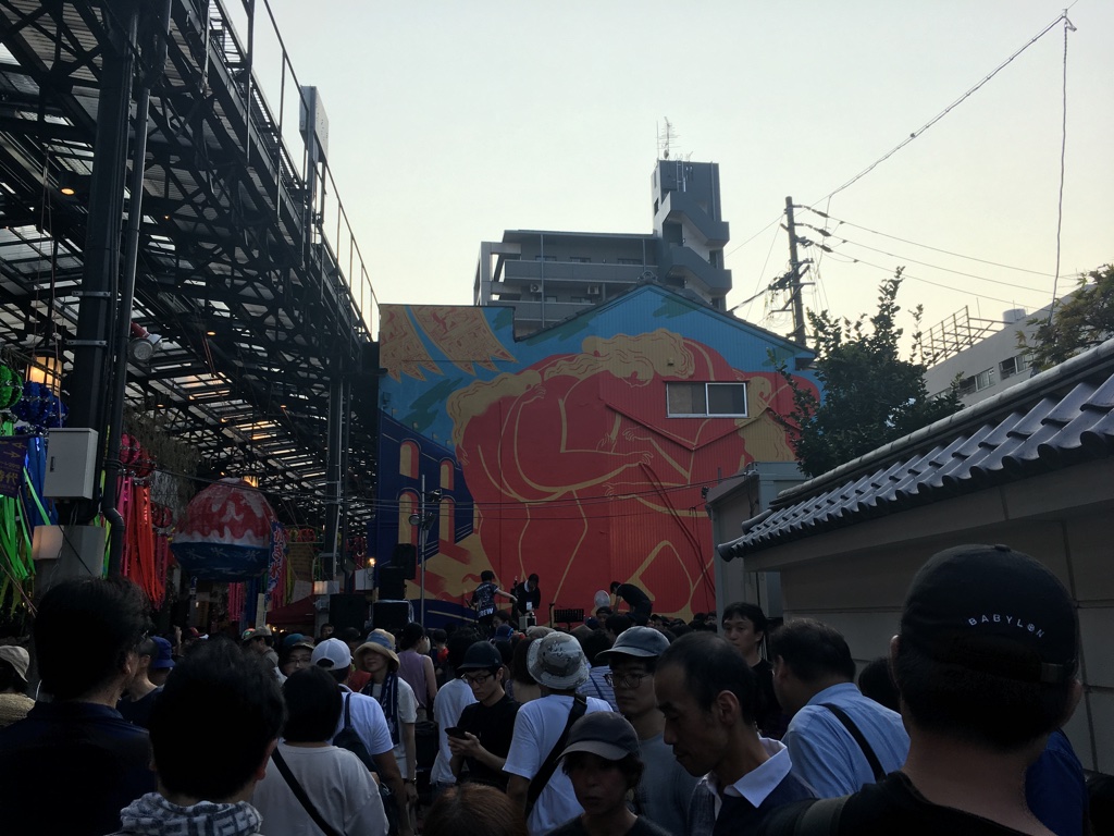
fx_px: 933
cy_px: 418
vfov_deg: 48.2
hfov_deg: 61.7
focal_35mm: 29
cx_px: 557
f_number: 2.2
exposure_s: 1/668
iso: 25
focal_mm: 4.15
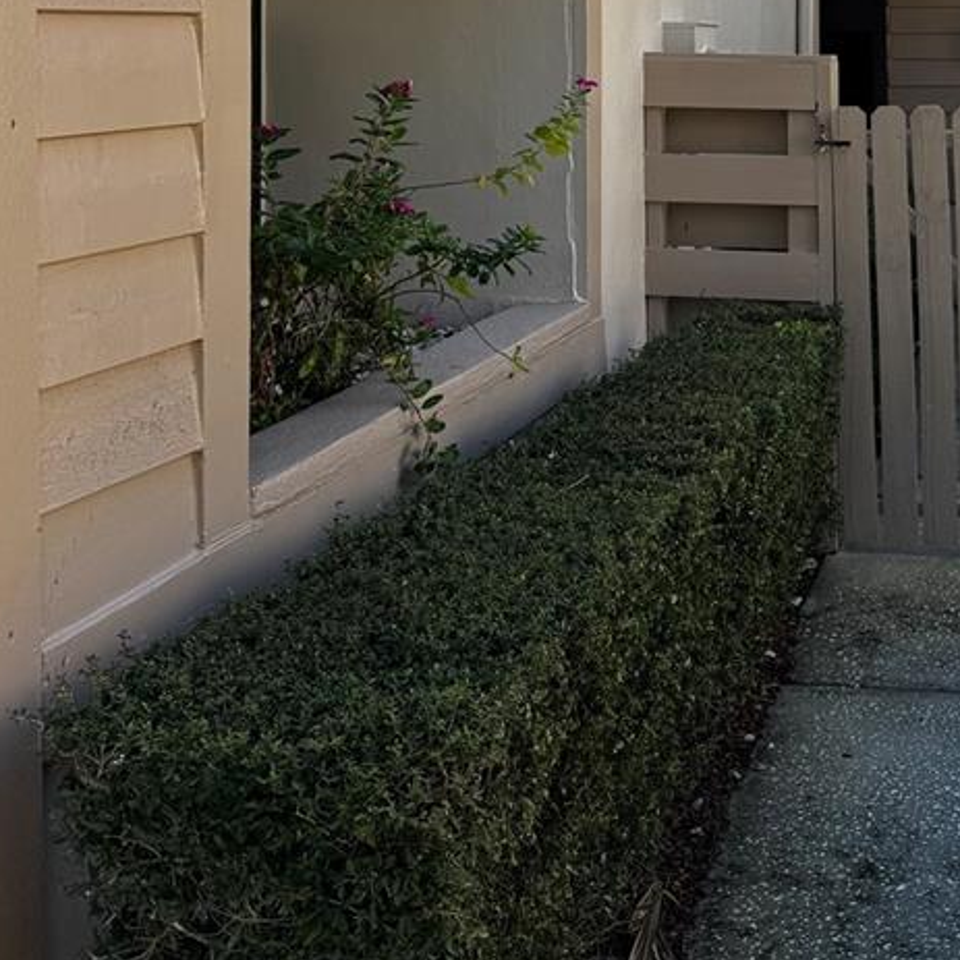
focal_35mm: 55
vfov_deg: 29.0
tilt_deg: +2.4
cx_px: 815
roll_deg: +0.9
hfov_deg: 30.1
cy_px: -10
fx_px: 1726
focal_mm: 6.76
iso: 80
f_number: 1.78
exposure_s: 1/1637
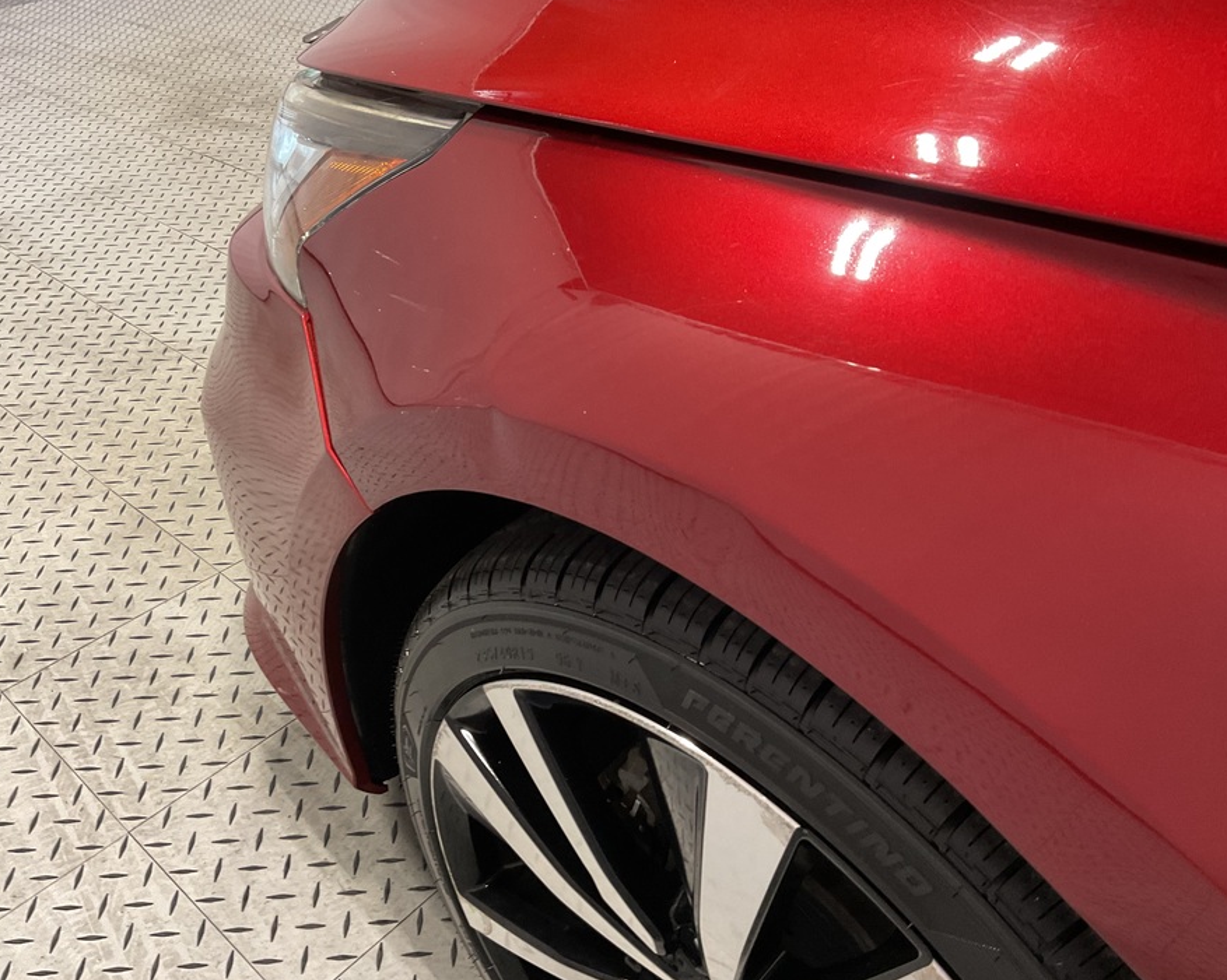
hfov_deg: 57.2
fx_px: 1125
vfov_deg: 47.1
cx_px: 597
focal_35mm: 31
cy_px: 481
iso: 125
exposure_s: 1/60
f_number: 1.8
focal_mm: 3
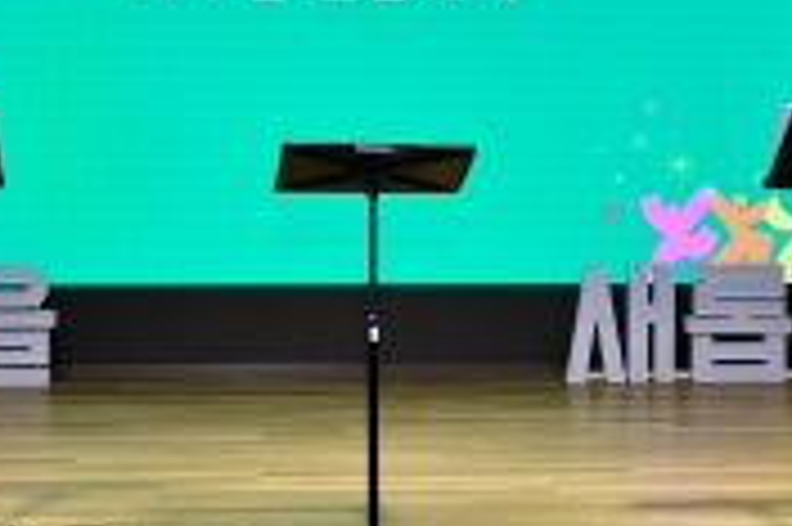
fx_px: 1736
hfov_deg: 25.7
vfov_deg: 17.1
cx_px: 369
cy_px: 119
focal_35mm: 79
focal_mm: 24
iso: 1000
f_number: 5.6
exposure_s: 1/125
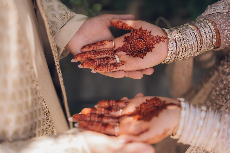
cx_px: 115
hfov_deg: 38.8
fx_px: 326
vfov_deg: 26.4
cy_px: 76
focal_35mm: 51
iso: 160
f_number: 1.8
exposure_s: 1/1000
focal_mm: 50
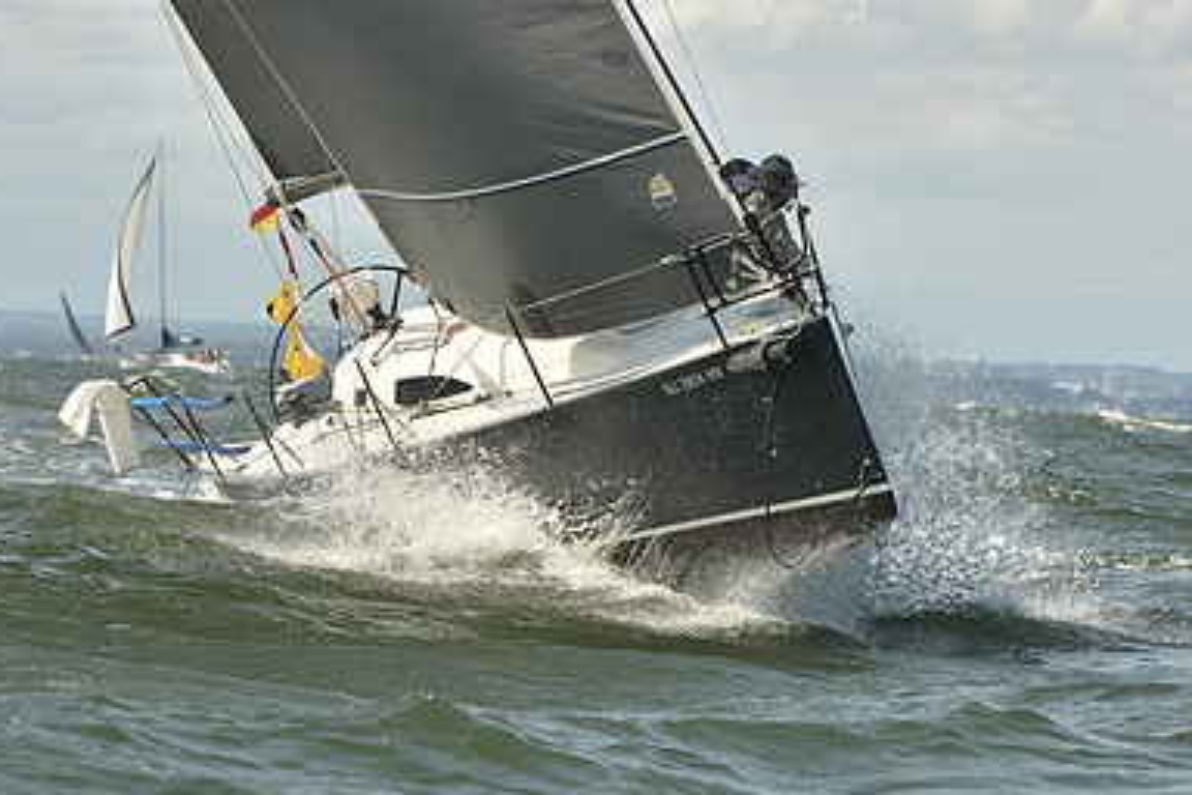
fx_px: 9999
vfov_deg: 4.6
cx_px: 633
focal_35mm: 302
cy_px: 328
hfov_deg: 6.8
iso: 250
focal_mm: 200
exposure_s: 1/800
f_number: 9
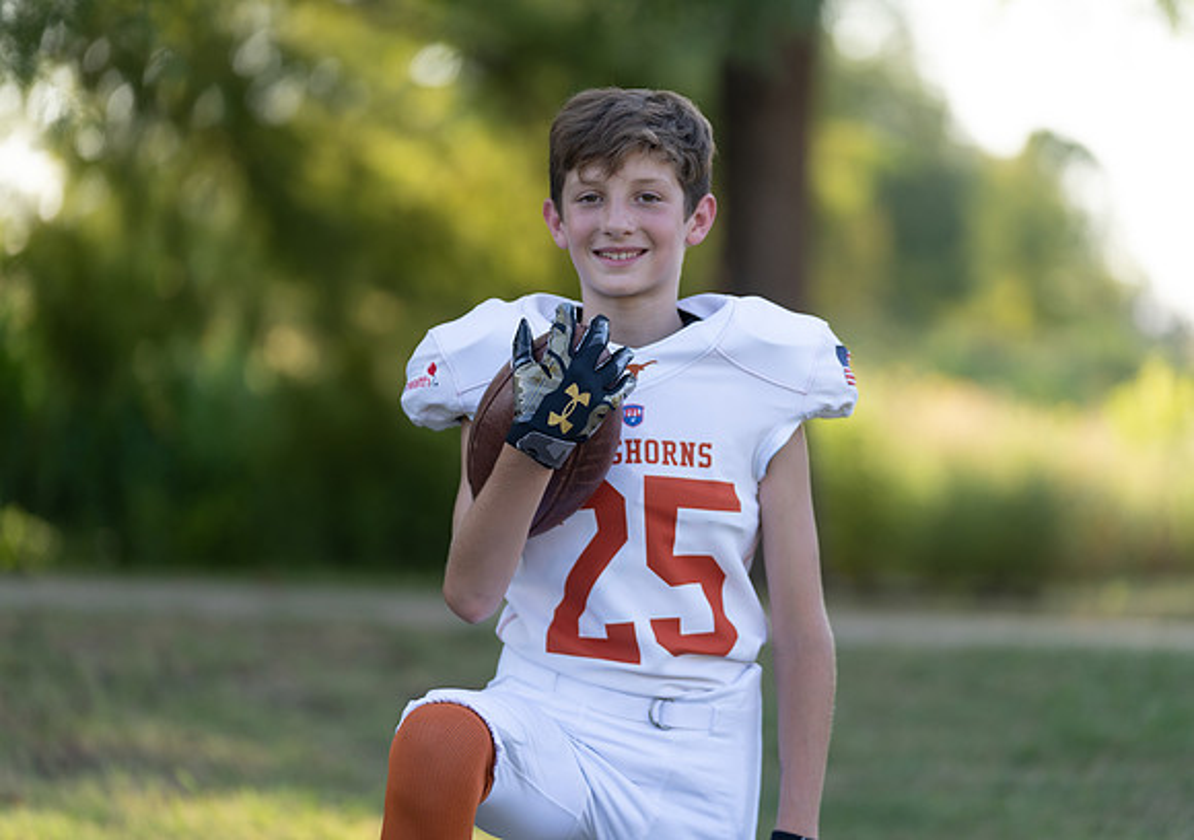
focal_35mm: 156
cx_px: 644
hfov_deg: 13.0
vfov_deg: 9.1
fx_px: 5259
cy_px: 411
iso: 160
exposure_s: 1/400
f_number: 2.8
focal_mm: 144
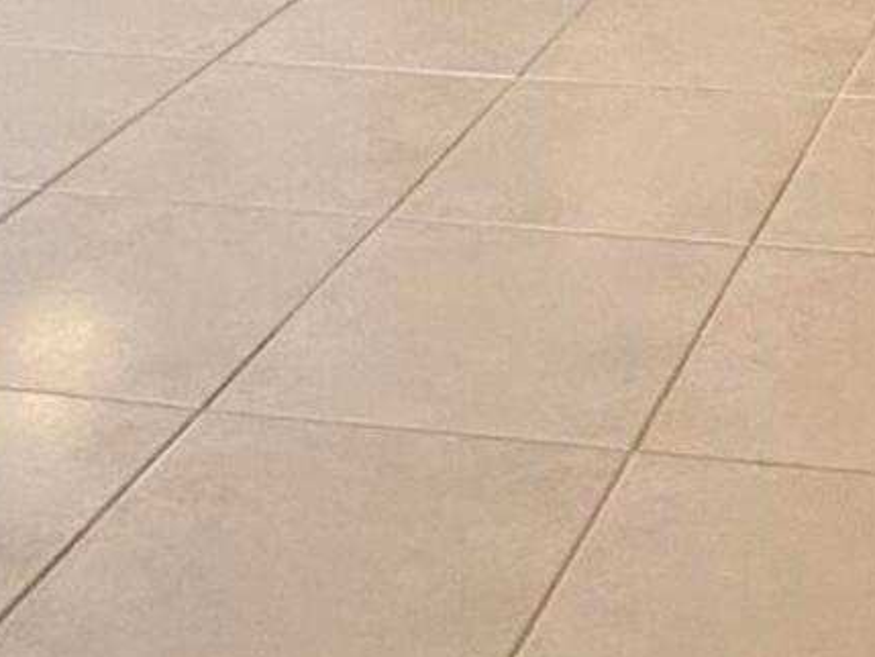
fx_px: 2377
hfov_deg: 20.0
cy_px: -443
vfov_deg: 14.3
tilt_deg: -8.1
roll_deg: +0.2
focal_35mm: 94
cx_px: 953
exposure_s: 1/120
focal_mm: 2.22
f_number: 2.2
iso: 200
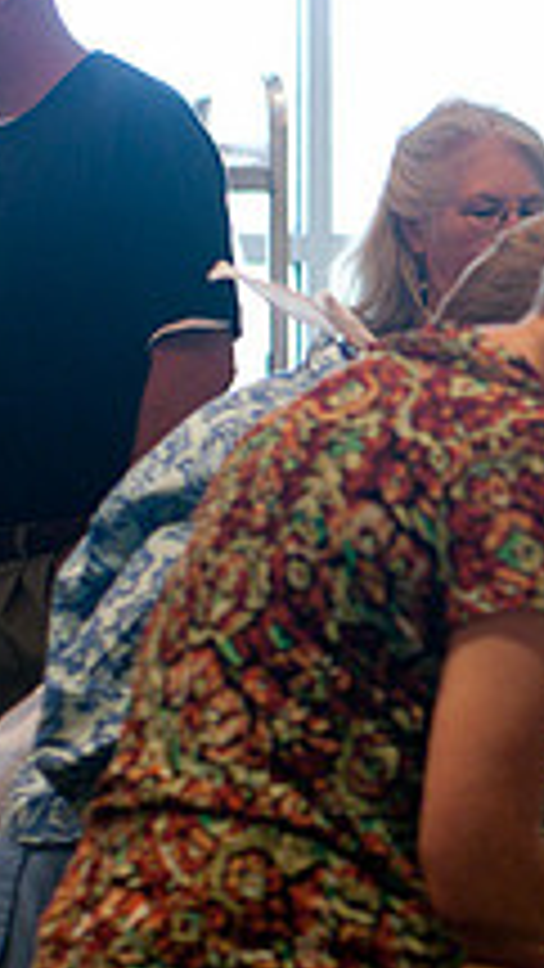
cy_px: 651
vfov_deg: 10.2
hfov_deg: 5.6
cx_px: 1052
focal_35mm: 212
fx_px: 5434
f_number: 2.8
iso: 800
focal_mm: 50
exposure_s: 1/90
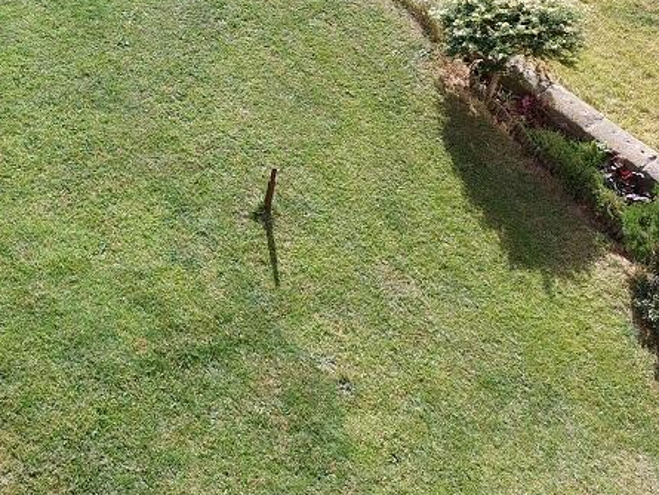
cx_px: 2
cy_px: 44
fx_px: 990
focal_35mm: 52
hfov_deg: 33.7
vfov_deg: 27.0
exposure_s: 1/435
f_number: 1.8
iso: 25
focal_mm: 5.23
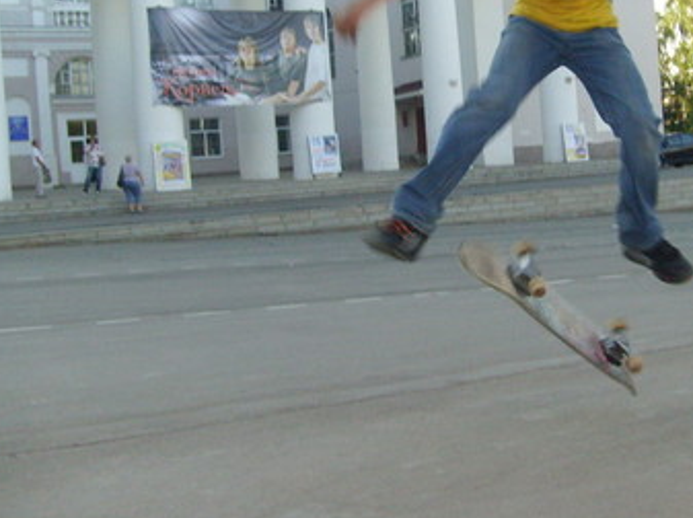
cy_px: 184
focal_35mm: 52
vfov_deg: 27.9
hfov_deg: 36.3
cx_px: 481
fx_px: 1040
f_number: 7.1
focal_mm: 5.8
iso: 160
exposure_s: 1/90
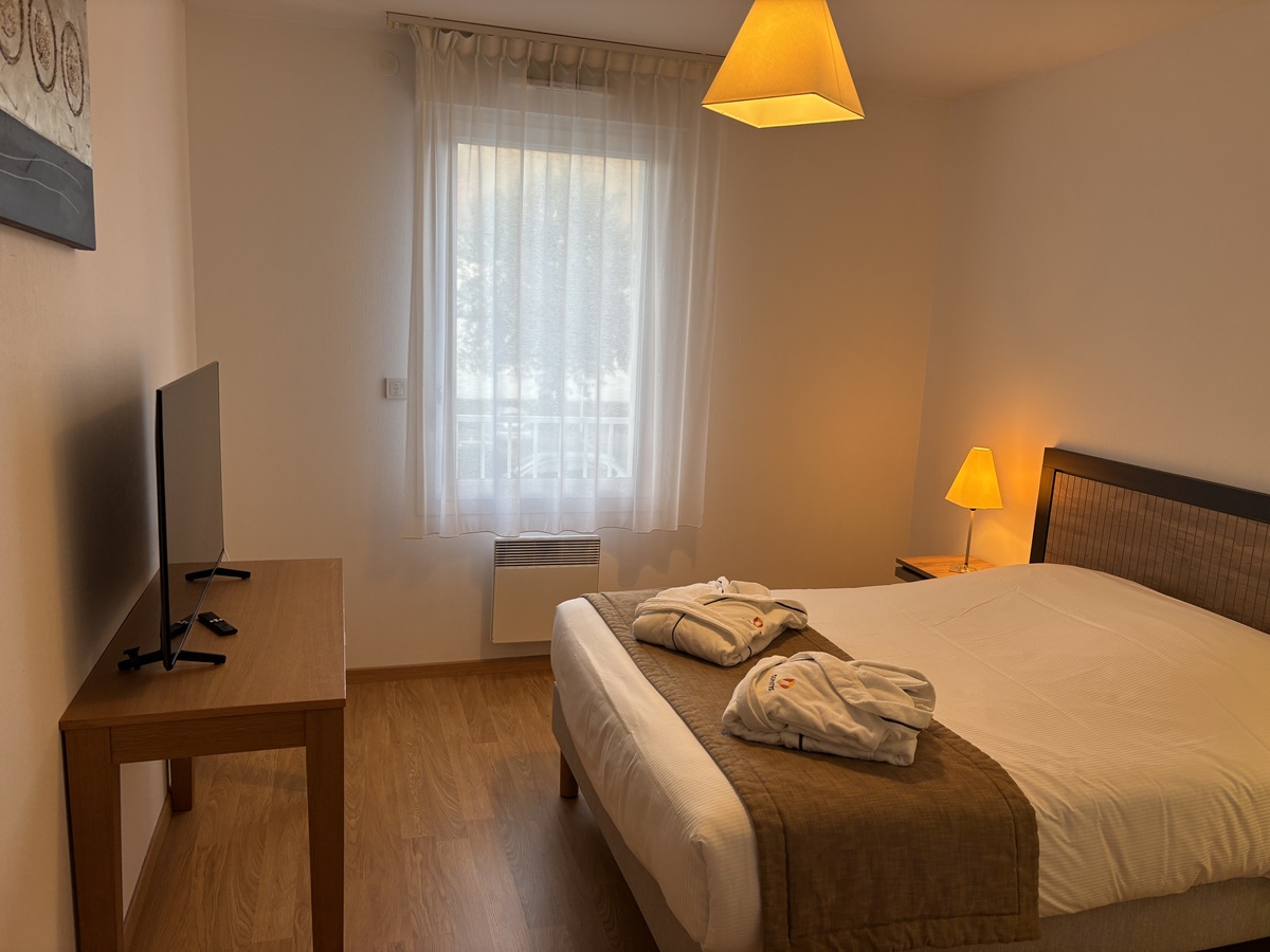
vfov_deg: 53.1
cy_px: 476
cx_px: 635
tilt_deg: -9.2
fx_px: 954
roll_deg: -3.0
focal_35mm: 26
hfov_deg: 67.3
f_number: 1.6
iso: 64
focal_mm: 5.96
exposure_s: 1/100
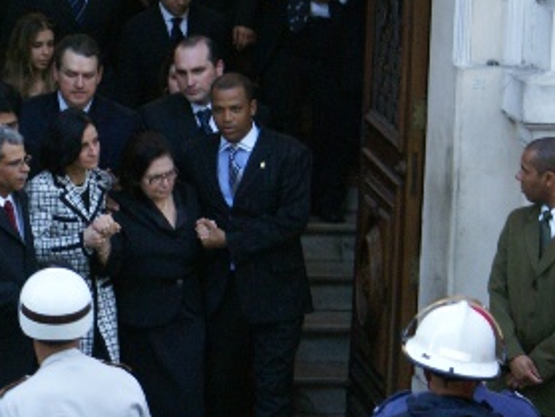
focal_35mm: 253
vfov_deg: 5.9
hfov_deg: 7.8
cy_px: 235
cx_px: 145
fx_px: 4062
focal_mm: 70
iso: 400
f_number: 5.6
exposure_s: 1/125
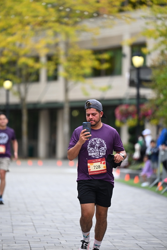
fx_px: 1391
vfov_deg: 10.3
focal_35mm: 200
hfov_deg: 6.9
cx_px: 84
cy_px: 125
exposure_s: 1/2000
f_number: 2.8
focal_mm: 200
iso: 640
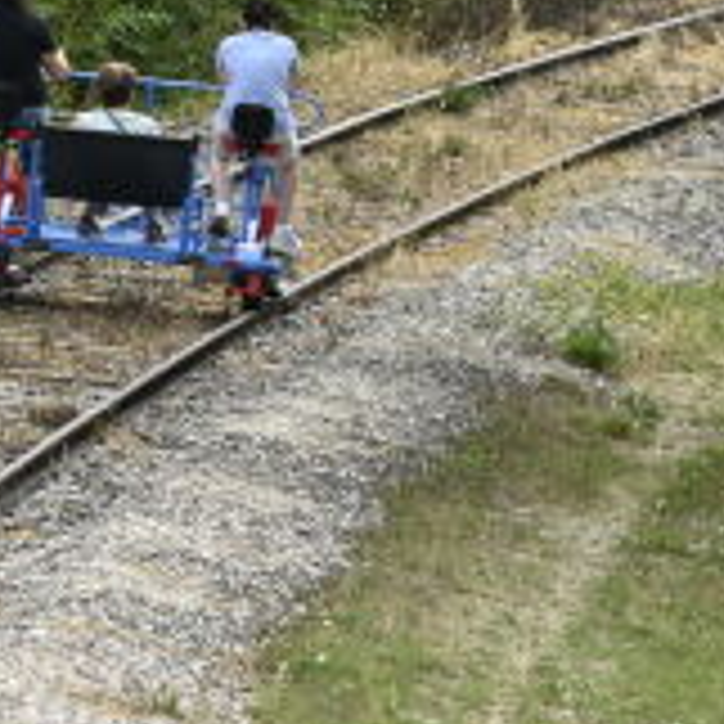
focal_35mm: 924
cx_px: -117
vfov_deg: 1.9
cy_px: 40
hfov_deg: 1.9
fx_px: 21864
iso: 500
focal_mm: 250
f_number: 11
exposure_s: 1/100
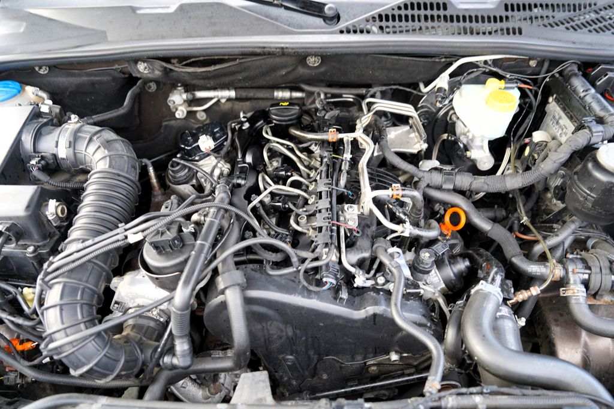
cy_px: 204
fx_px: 409
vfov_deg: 53.1
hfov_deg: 73.8
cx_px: 307
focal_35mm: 24
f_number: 2.8
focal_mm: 24
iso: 100
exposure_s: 1/30
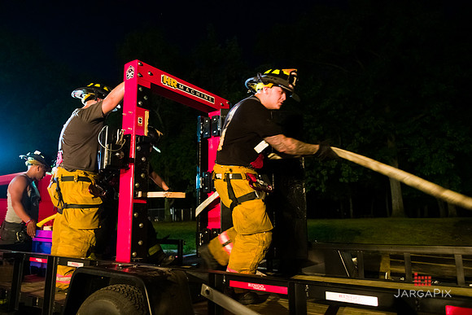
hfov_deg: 67.4
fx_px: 354
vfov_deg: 48.0
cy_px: 158
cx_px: 236
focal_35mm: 27
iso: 6400
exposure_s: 1/125
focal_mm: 27
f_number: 3.2
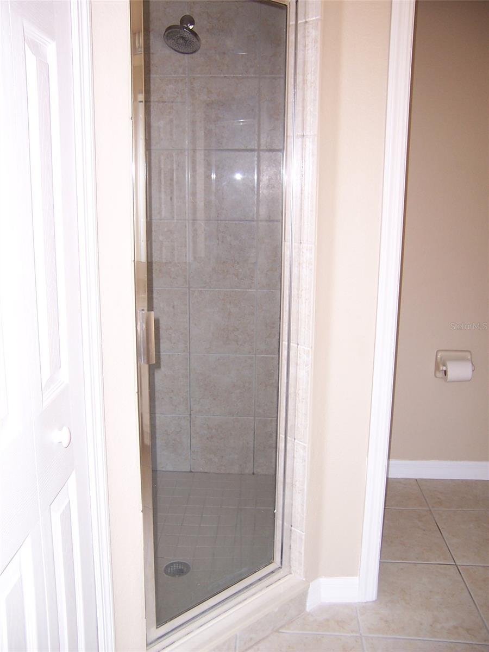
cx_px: 244
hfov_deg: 42.9
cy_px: 326
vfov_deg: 55.4
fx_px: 622
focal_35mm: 33
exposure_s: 1/60
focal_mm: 5.5
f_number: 2.8
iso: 80
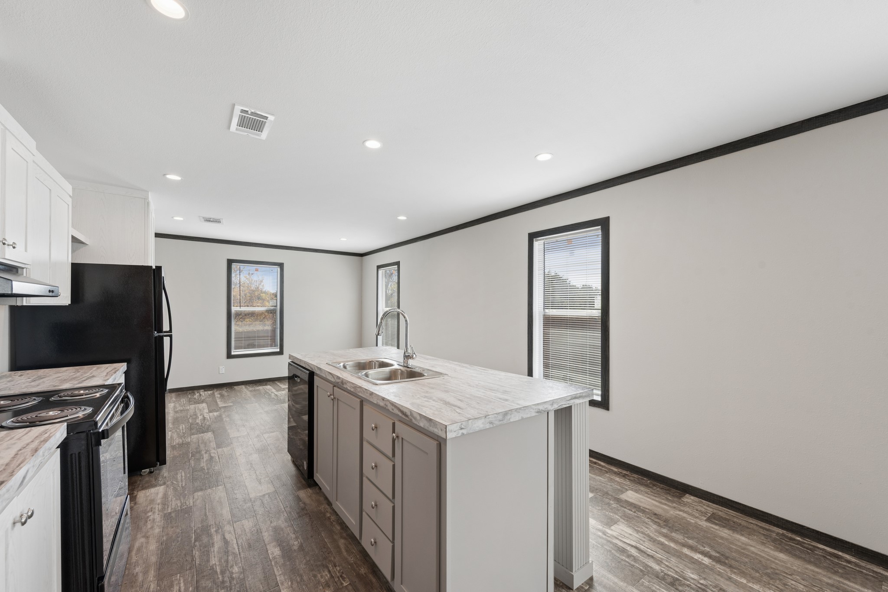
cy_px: 296
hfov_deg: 104.2
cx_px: 444
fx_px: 345
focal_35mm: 14
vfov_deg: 81.3
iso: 400
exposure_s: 1/100
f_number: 8
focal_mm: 14
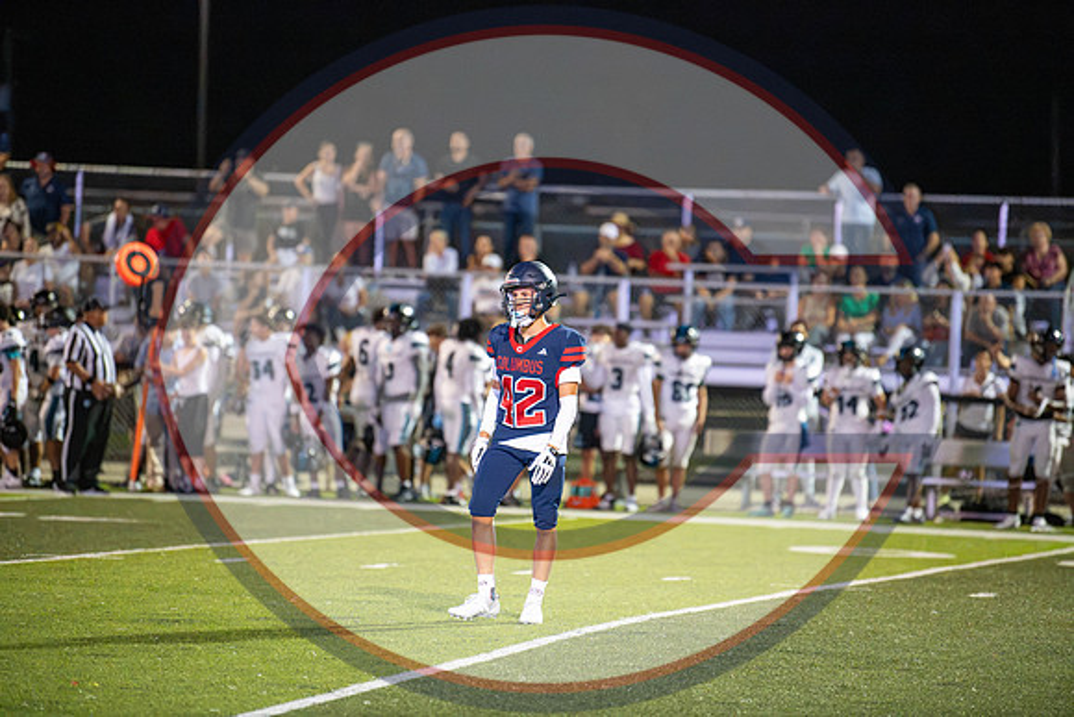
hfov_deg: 10.3
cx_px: 537
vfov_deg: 6.9
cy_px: 358
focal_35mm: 200
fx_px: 5968
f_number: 2.8
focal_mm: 200
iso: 12800
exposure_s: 1/1000
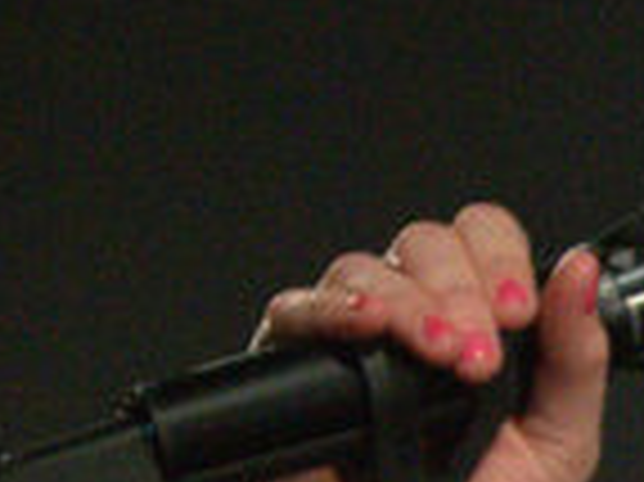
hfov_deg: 2.7
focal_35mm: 726
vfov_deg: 2.0
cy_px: 322
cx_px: 923
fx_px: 13495
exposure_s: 1/100
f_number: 2.8
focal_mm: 100
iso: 1800
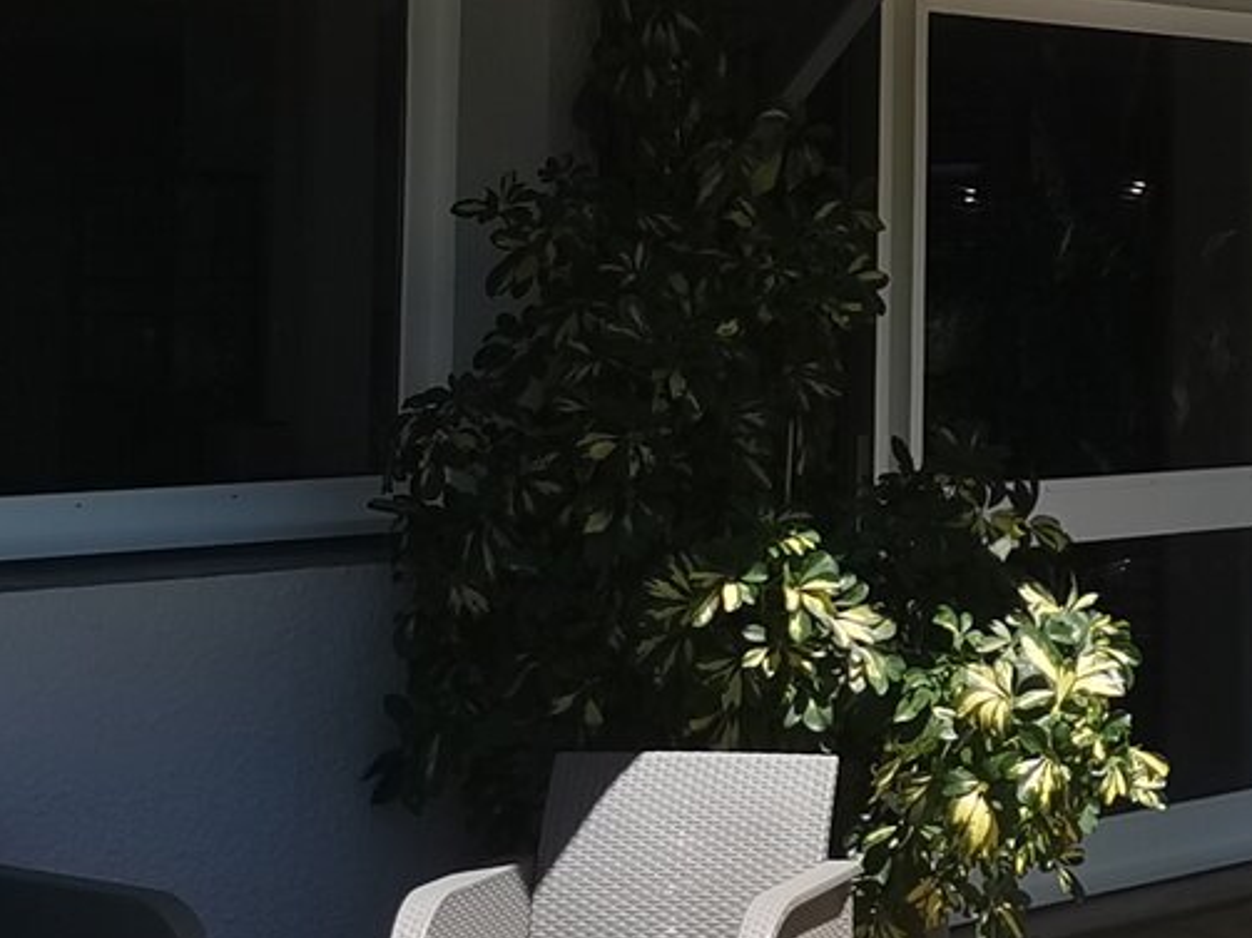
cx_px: 1449
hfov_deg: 17.2
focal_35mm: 110
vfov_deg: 13.3
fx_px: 3978
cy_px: 37
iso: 50
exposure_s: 1/2304
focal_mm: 5.58
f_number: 1.8
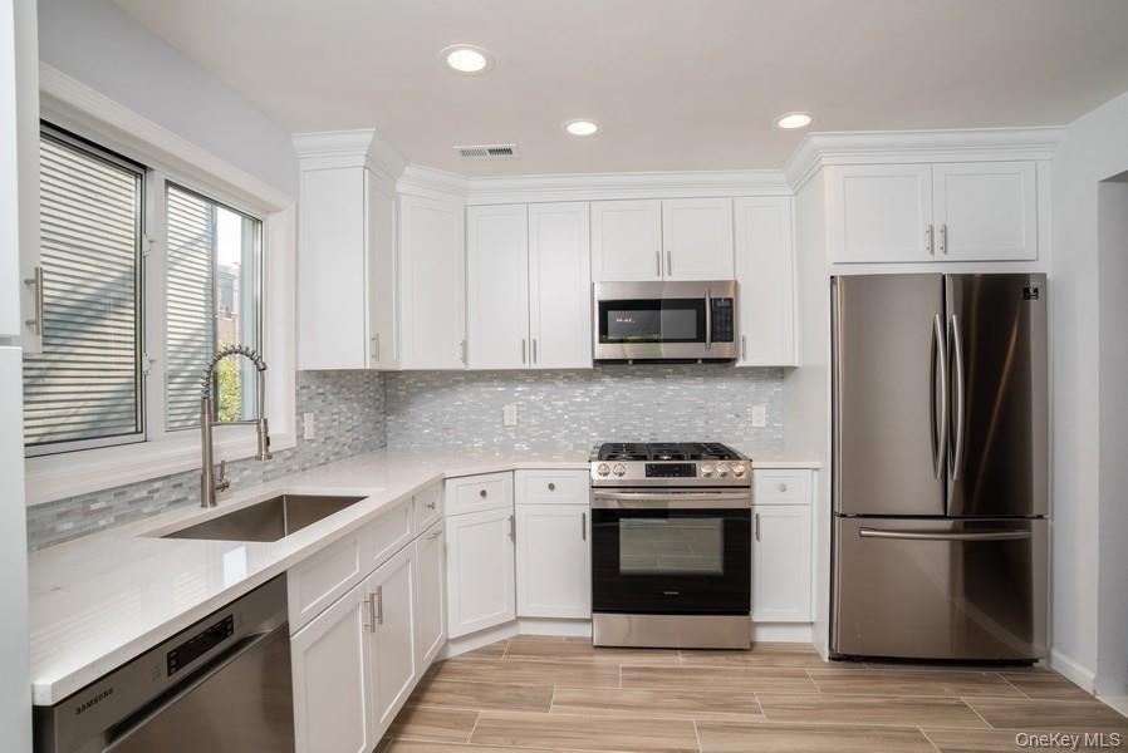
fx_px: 564
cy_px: 376
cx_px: 564
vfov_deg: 67.5
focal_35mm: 18
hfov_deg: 90.0
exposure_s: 1/50
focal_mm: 18
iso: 200
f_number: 13
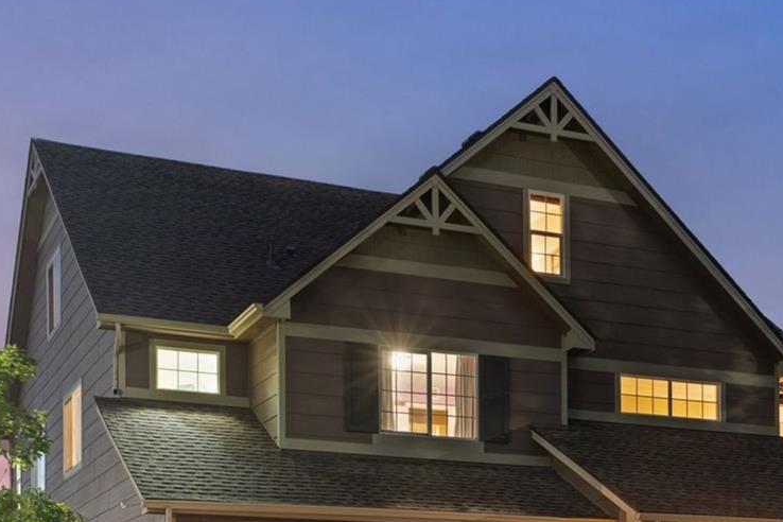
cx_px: 521
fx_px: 1414
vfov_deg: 20.5
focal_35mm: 65
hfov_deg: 30.7
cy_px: 470
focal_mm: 30
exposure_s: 10
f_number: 8
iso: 800
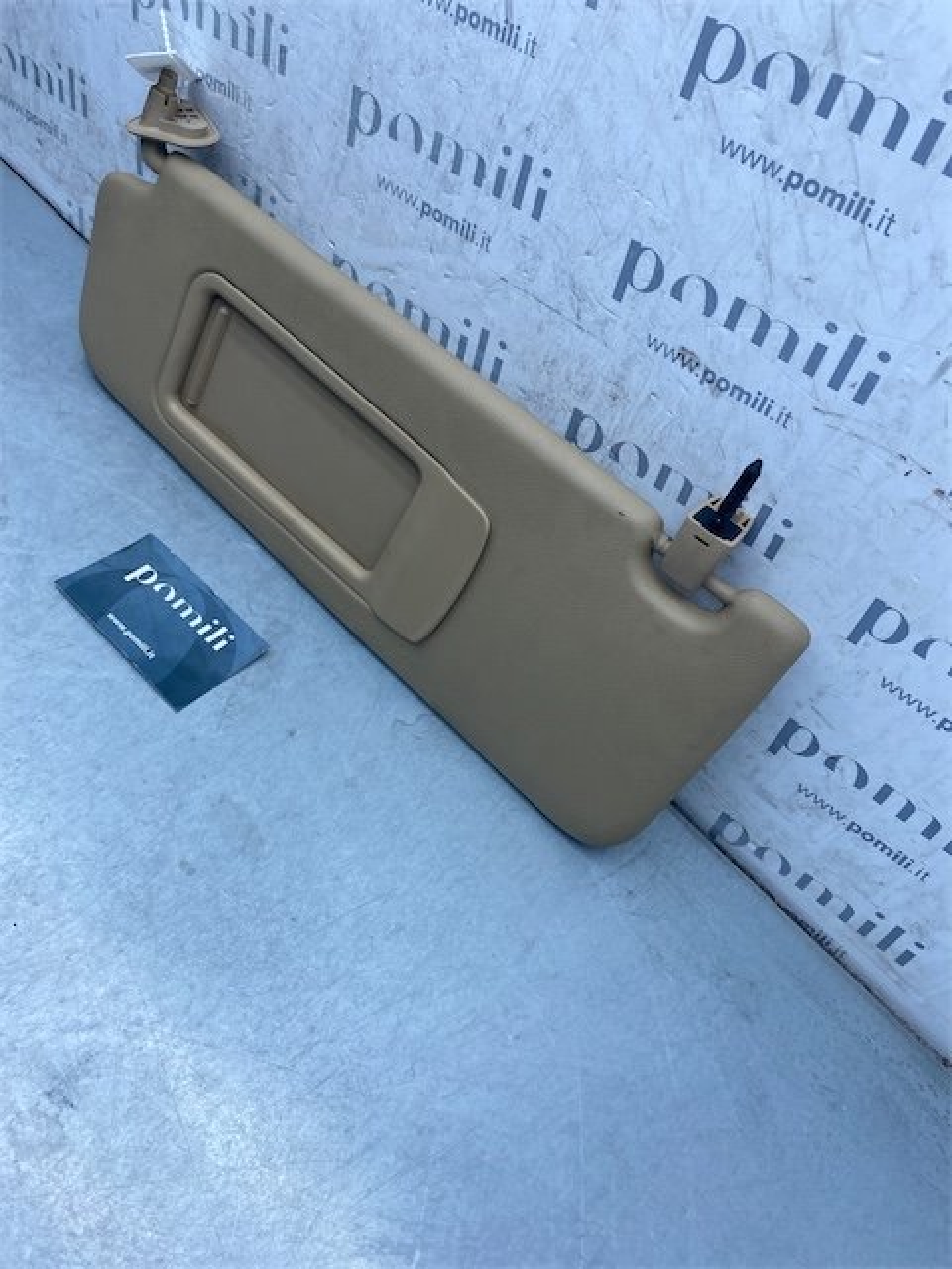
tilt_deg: -49.3
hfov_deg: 53.1
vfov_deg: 67.3
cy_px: 634
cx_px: 476
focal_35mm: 26
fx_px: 953
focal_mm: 4.25
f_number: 1.8
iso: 32
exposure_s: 1/877
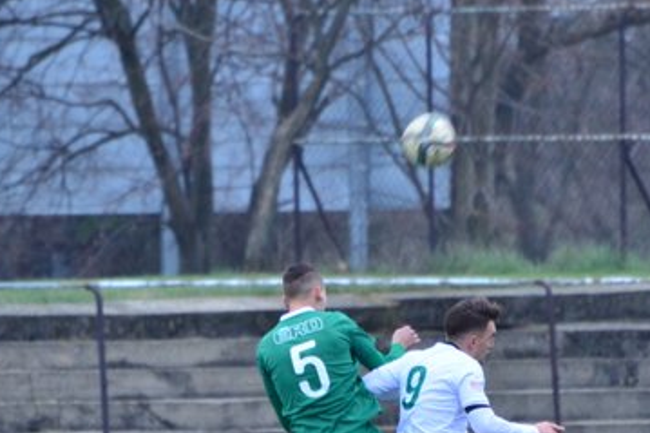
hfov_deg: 2.1
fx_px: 18064
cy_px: 377
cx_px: 349
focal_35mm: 1001
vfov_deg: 1.4
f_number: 5.6
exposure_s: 1/320
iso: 320
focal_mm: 300
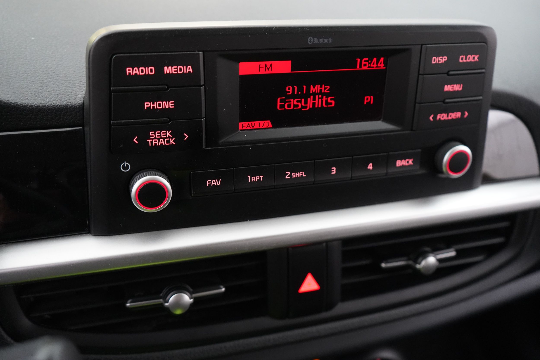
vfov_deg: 38.9
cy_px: 180
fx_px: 510
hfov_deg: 55.8
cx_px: 270
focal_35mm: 34
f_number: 4
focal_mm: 34
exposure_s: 1/60
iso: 6400
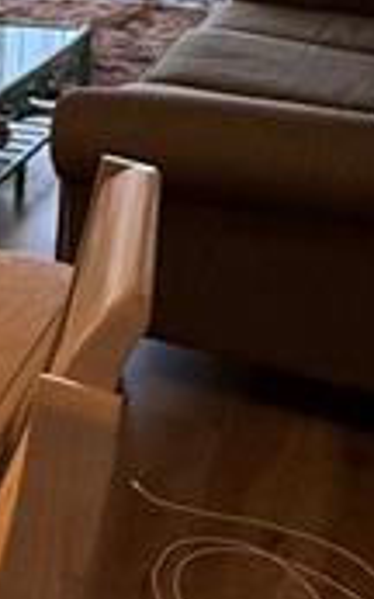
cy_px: 17
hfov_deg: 16.1
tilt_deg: -11.0
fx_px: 1077
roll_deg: +3.2
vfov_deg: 29.3
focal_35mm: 66
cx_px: -332
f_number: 2.2
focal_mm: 2.22
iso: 320
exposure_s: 1/120
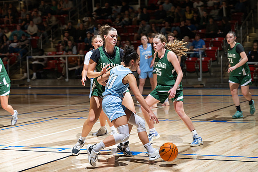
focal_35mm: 92
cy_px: 86
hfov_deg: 22.1
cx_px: 129
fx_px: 659
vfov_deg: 14.9
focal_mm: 92
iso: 80
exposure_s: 1/100
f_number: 4.5
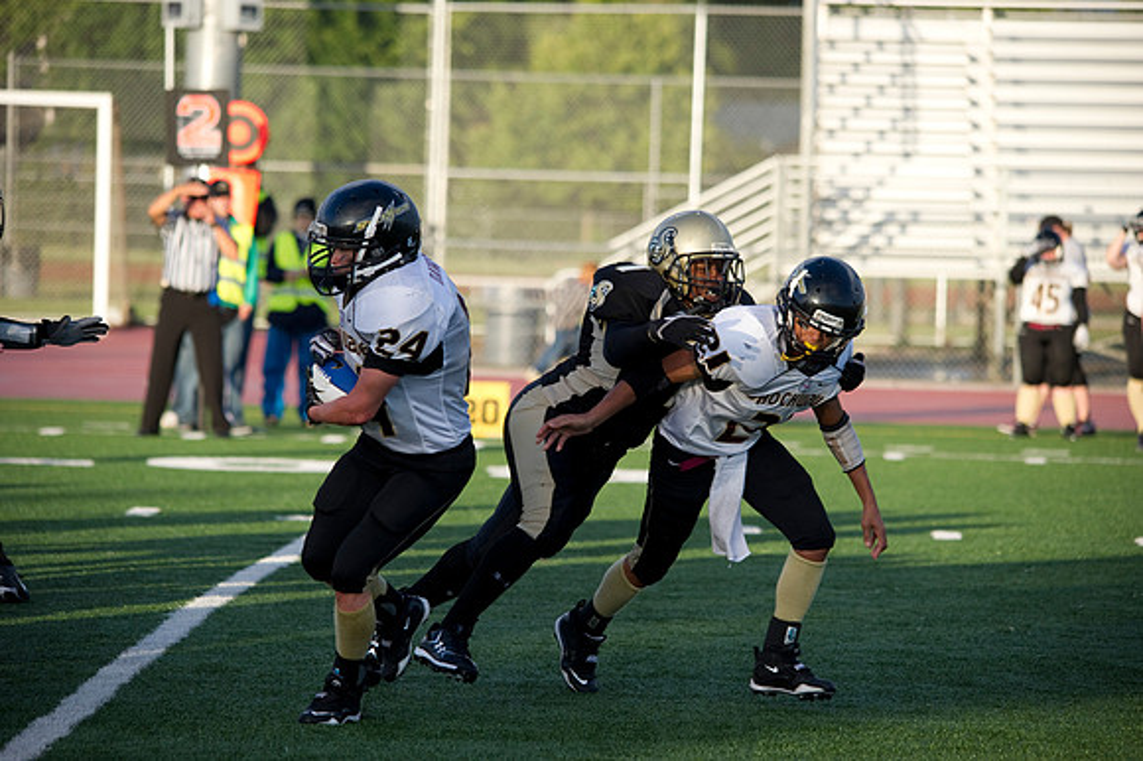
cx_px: 572
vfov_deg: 5.5
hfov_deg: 8.2
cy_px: 380
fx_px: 7933
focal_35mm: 250
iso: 800
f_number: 5.6
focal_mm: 250
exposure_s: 1/1000
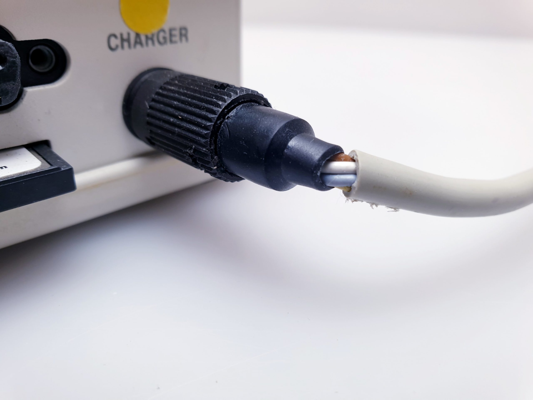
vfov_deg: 53.1
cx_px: 266
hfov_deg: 67.3
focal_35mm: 26
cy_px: 200
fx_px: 400
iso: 64
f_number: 2.4
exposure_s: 1/50
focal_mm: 4.3
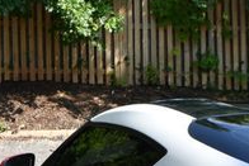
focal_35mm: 343
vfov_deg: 4.0
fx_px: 2374
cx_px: 227
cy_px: 179
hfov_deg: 6.0
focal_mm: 70
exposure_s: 1/250
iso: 200
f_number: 7.1
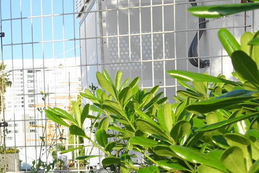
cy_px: 162
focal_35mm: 56
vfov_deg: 23.4
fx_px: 403
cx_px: -27
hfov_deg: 31.5
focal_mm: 8.8
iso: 125
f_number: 5.6
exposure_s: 1/200
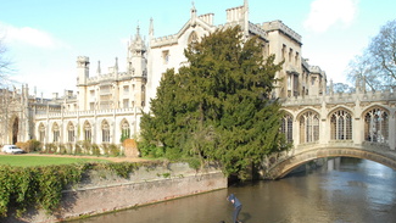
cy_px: 141
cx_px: 193
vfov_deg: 34.8
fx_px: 354
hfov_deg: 58.5
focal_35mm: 34
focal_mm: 17
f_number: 8
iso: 800
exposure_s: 1/640
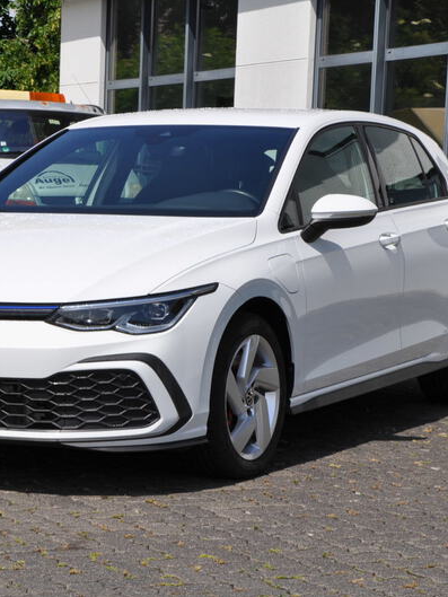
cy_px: 299
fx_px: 1880
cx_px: 160
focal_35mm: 109
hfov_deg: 13.6
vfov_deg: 18.0
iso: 200
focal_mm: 50
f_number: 16
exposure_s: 1/200
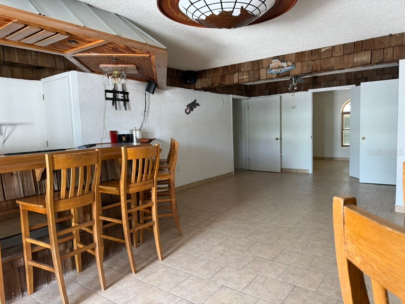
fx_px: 281
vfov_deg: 56.8
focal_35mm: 24
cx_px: 202
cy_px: 152
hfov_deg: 71.6
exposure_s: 1/60
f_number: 1.78
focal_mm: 6.76
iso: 250
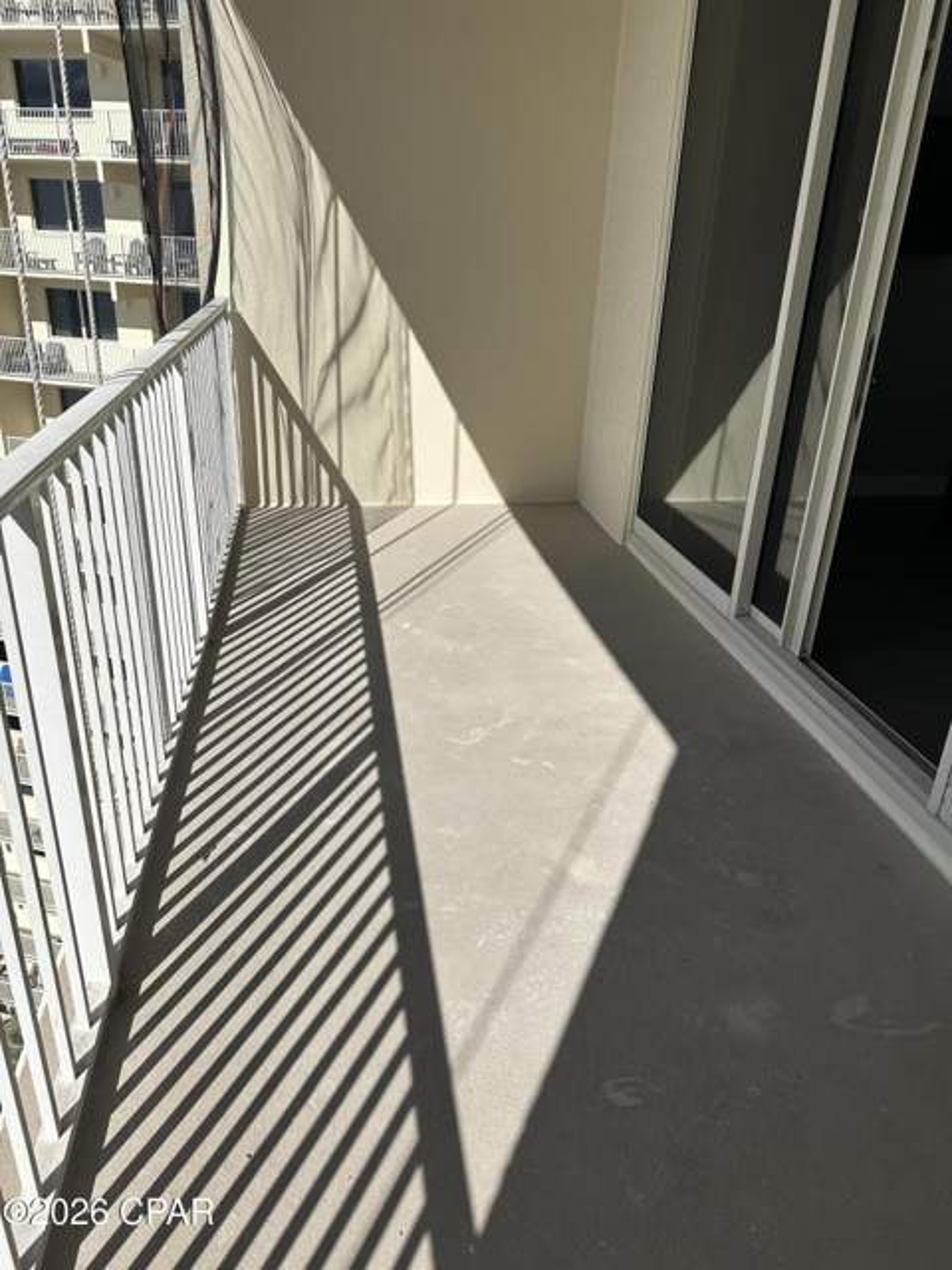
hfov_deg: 56.8
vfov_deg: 71.6
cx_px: 476
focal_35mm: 24
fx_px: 880
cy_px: 635
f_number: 1.78
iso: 80
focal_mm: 6.86
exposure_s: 1/8929
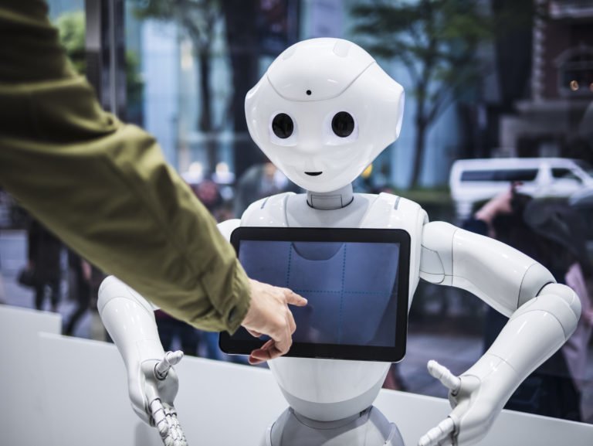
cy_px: 223
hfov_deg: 38.2
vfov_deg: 29.1
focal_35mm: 50
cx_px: 296
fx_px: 857
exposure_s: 1/1600
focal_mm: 25
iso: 200
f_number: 1.4
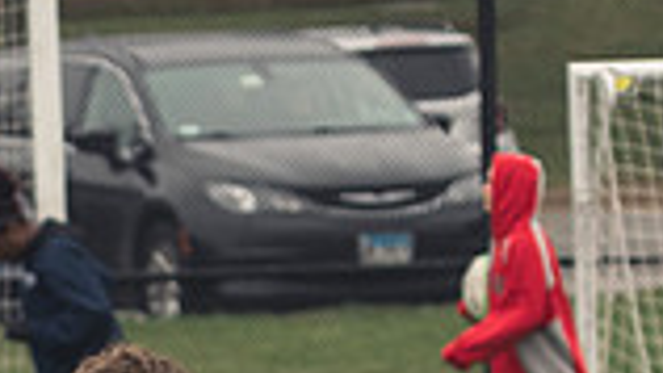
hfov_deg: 2.1
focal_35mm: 1036
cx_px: 147
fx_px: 18219
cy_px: 788
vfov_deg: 1.2
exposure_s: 1/800
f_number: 6.3
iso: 900
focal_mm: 180
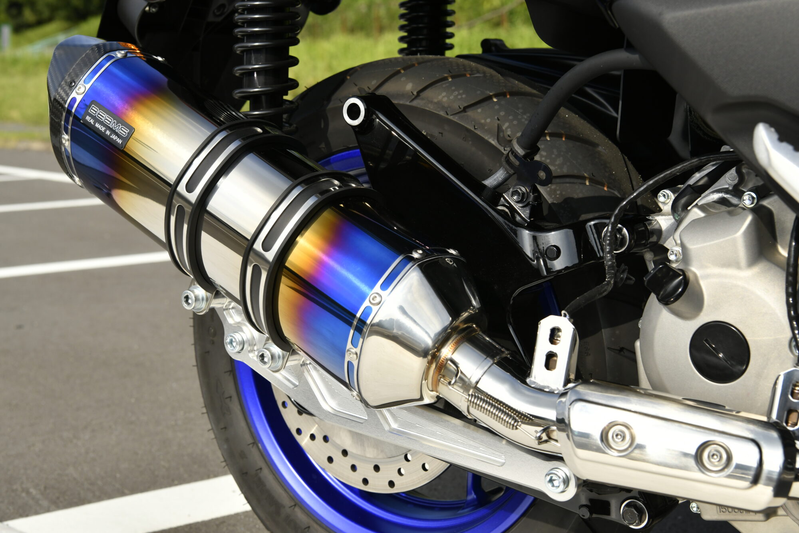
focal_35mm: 55
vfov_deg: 24.6
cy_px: 266
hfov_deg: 36.2
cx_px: 400
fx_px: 1221
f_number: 10
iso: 500
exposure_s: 1/1000
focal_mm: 55
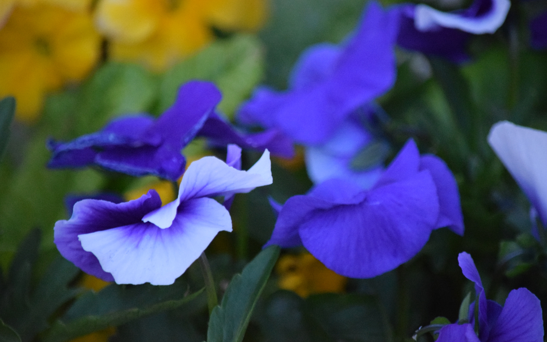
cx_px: 274
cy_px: 169
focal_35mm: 368
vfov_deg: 3.6
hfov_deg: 5.7
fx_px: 5486
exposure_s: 1/125
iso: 6400
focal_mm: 240
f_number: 5.3
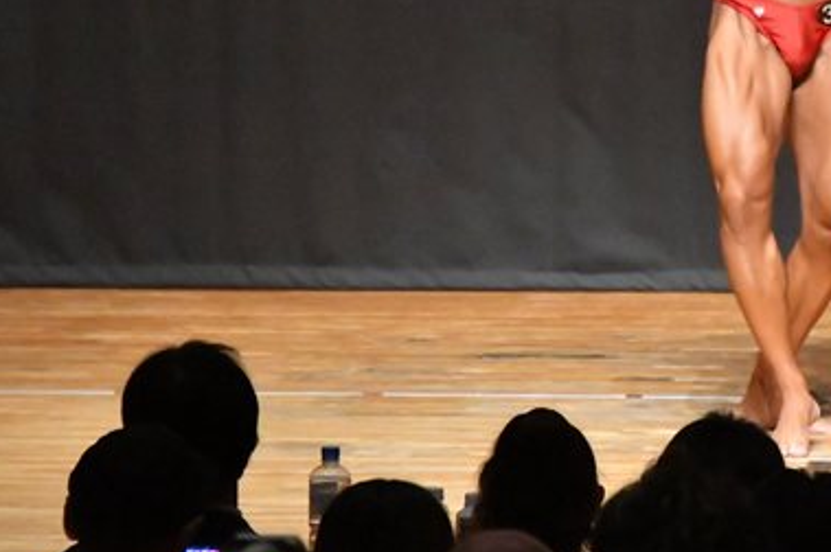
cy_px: 57
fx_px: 12039
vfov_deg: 2.6
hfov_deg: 3.9
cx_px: 771
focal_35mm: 522
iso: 16000
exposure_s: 1/400
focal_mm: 170
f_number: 5.6
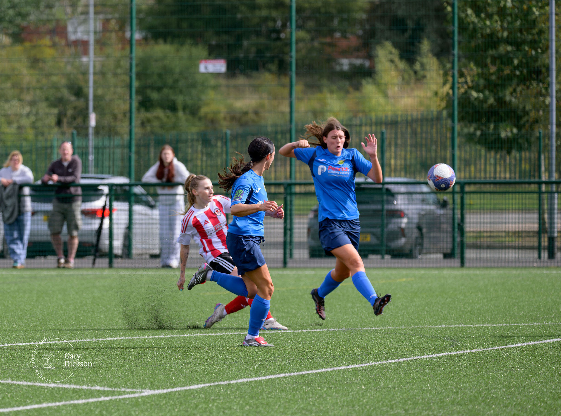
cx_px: 157
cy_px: 190
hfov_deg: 6.3
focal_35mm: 314
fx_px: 5074
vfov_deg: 4.7
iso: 1100
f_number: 5
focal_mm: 220
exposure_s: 1/4000
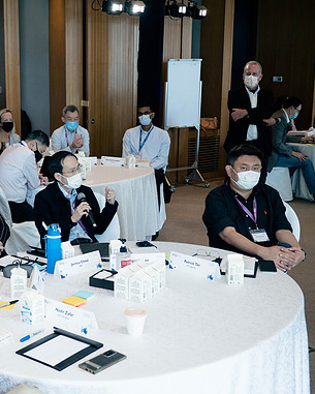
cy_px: 198
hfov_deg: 27.1
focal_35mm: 55
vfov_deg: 34.1
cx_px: 60
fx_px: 641
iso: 200
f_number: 1.7
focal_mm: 18
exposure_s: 1/80
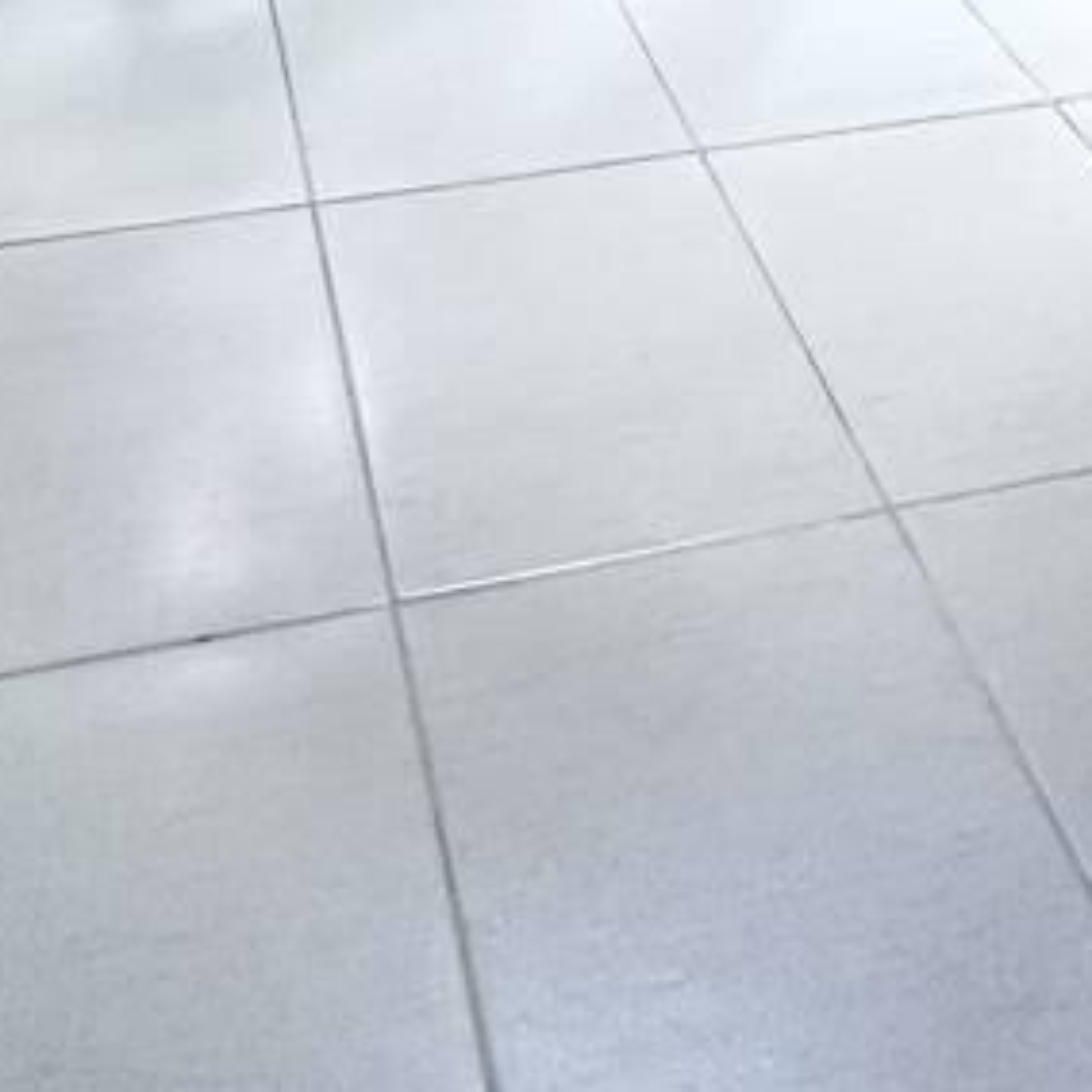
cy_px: -819
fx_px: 1677
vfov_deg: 22.7
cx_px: 392
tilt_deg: -7.3
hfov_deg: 35.8
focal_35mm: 47
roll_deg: +0.6
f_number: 2.2
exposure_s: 1/60
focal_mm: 2.22
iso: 250
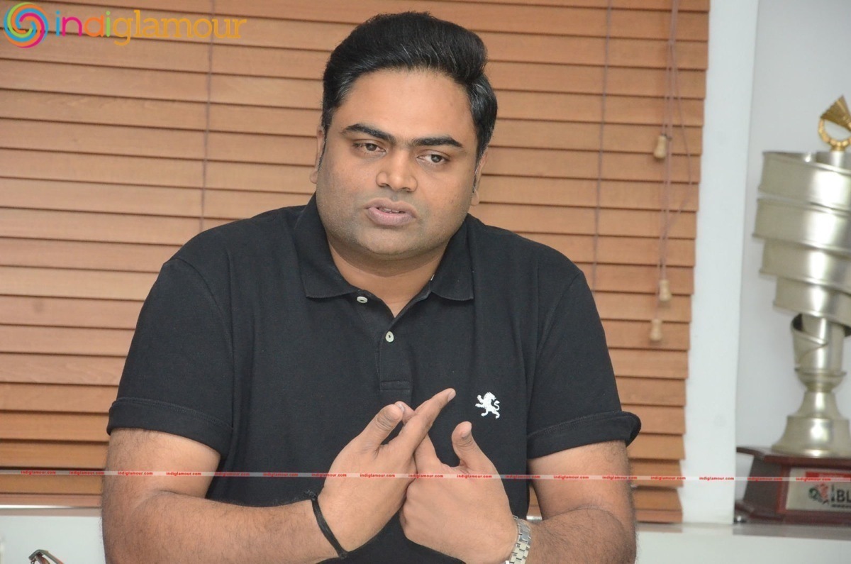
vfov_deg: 8.7
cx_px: 426
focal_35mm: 158
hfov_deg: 13.1
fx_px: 3716
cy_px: 282
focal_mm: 105
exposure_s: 1/125
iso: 4000
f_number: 6.3
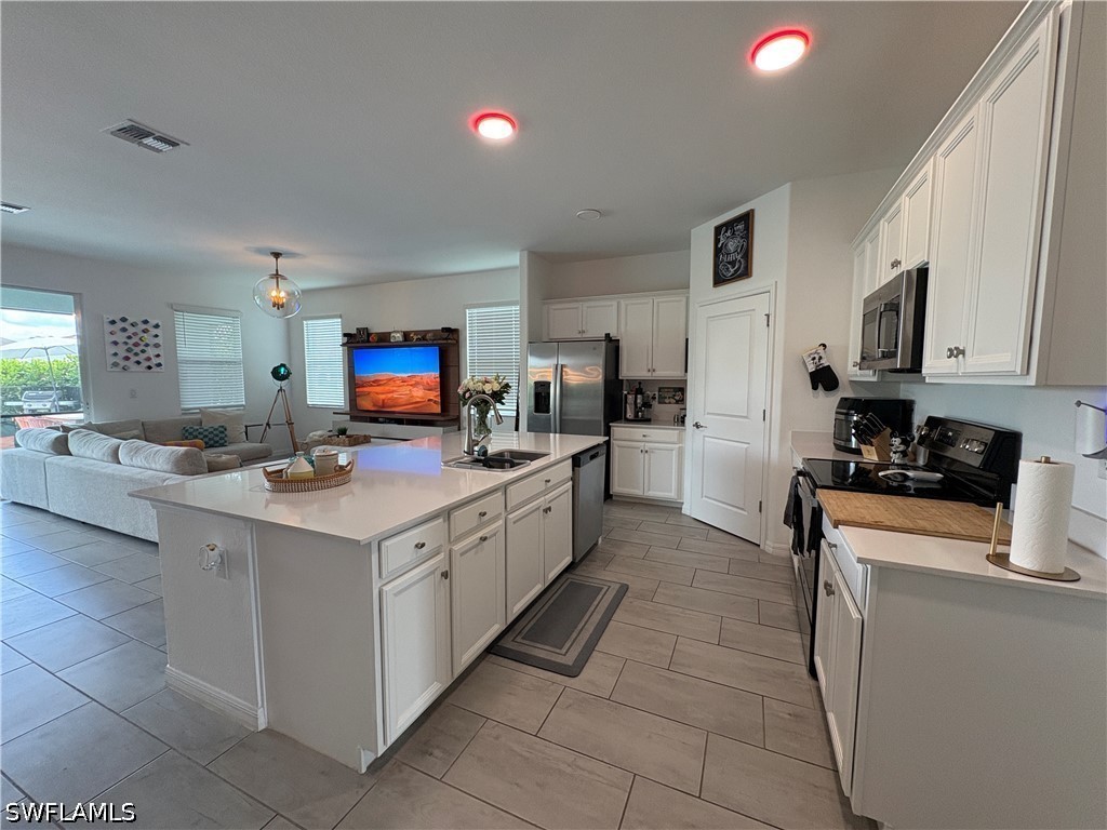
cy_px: 415
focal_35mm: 14
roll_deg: +0.0
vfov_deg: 85.7
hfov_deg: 102.1
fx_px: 448
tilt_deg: -5.4
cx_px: 554
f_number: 2.2
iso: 200
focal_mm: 2.22
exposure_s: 1/91
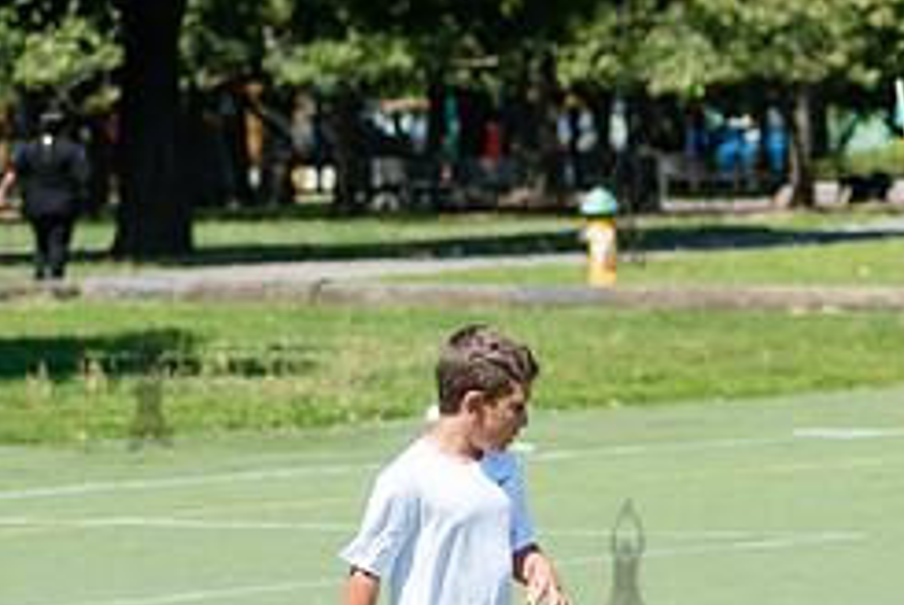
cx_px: 1218
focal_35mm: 340
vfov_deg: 4.0
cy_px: 741
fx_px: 8548
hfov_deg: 6.0
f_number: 4
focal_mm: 92
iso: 200
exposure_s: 1/1250
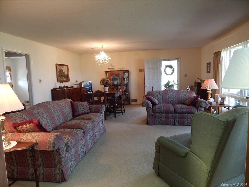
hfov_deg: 76.4
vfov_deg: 61.1
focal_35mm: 22
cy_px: 94
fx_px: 158
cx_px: 124
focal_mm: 4
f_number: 3
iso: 160
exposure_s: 1/30
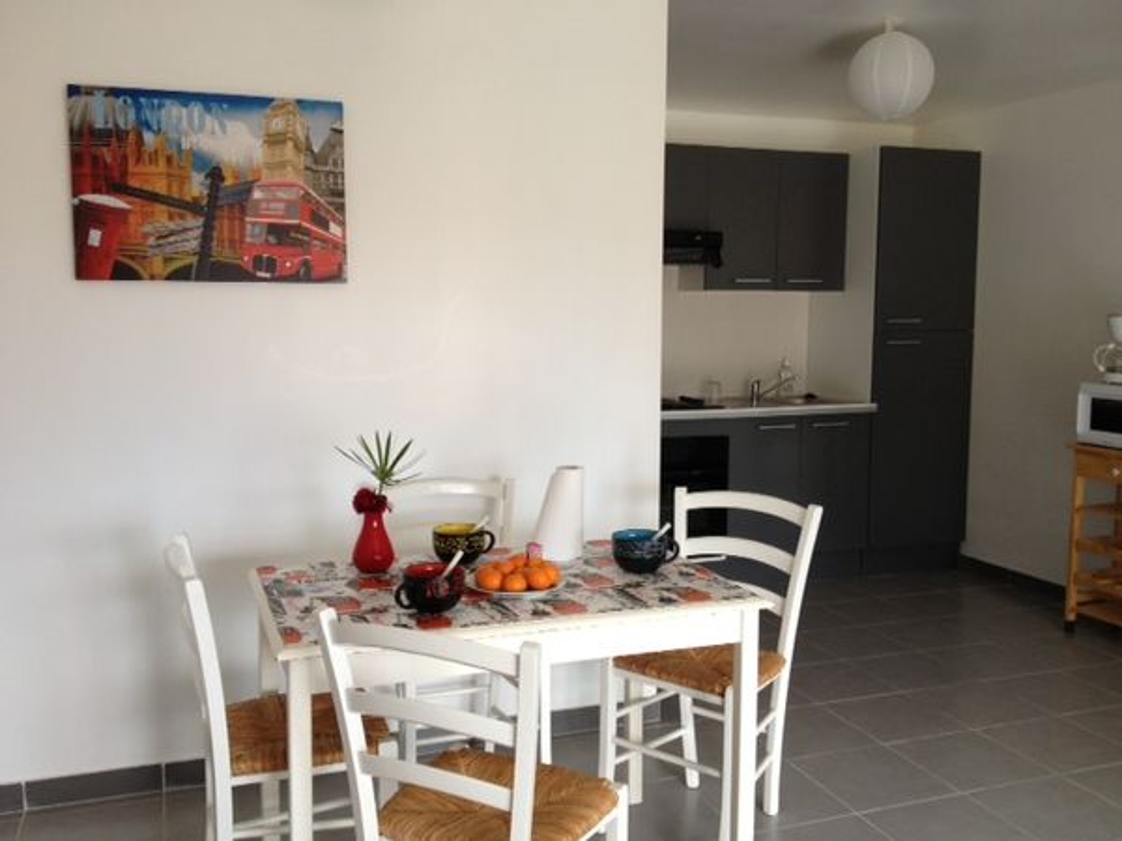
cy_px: 420
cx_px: 561
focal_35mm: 35
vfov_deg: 40.7
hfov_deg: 52.6
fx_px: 1134
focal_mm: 4.28
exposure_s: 1/30
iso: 50
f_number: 2.4
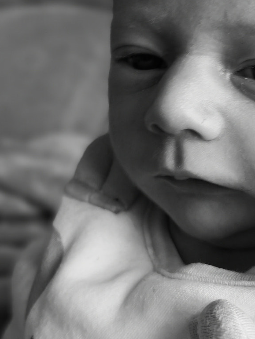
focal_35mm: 56
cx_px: 230
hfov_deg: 25.3
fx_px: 550
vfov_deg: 34.1
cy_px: 122
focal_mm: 3.95
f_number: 4
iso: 64
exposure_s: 1/50
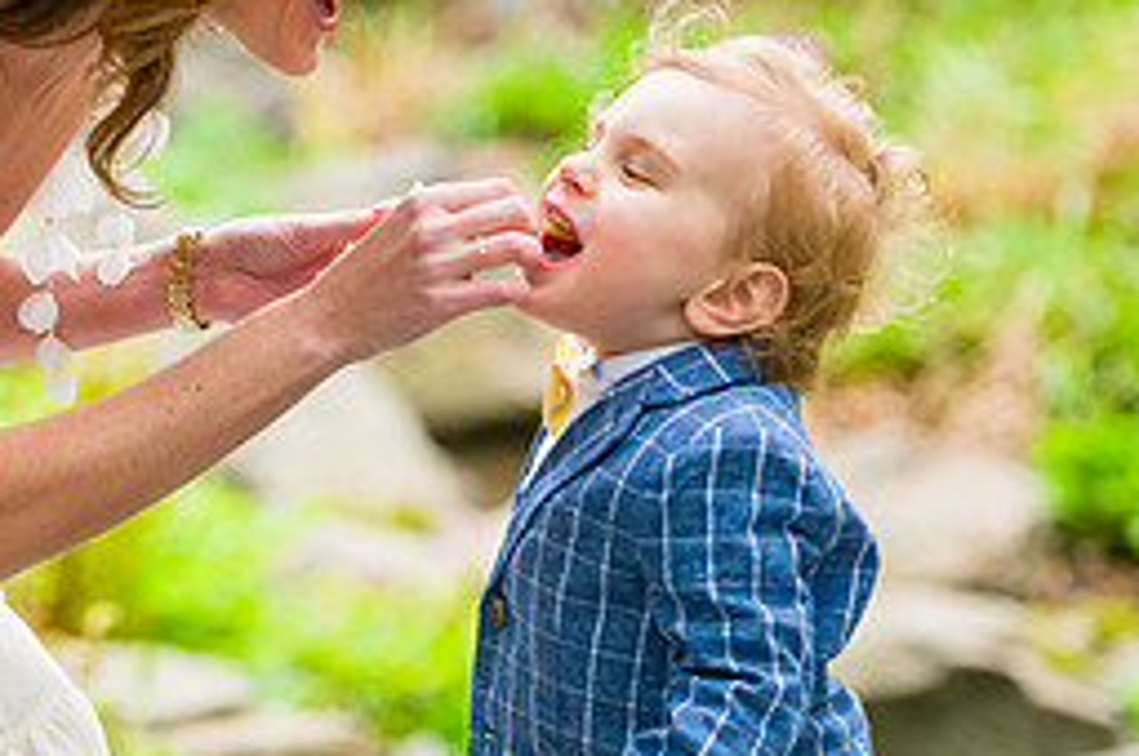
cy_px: 347
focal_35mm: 263
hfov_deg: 7.8
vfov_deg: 5.2
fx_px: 8310
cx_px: 187
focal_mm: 116
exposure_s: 1/320
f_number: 3.2
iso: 200
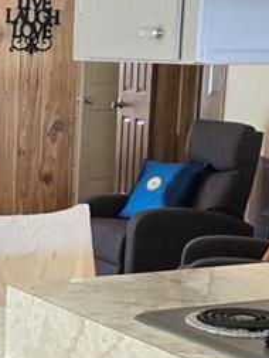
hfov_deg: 13.3
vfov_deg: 17.8
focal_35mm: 109
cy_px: 317
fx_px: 1128
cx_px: -42
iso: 200
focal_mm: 5.4
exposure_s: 1/120
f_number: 1.8
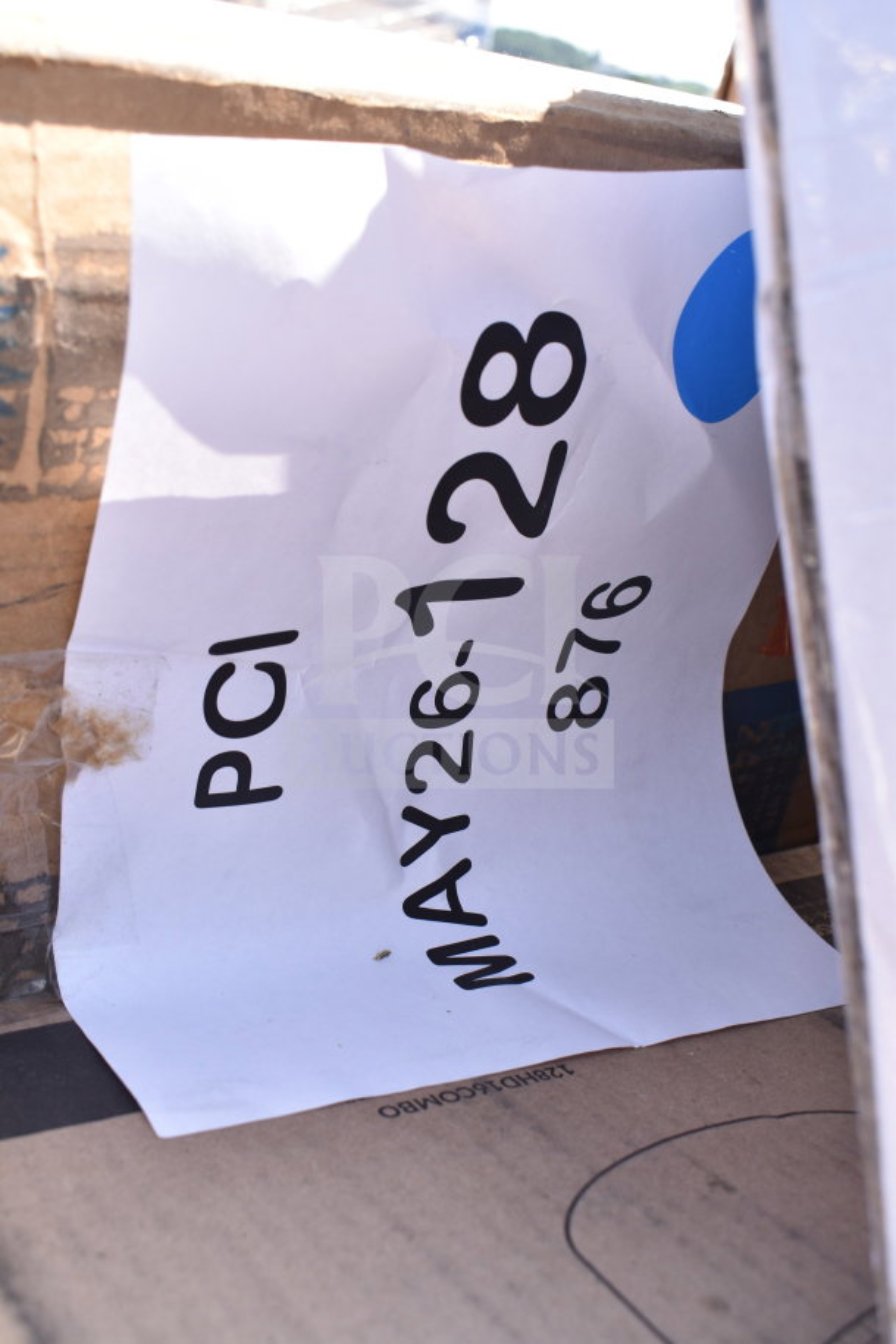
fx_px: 1400
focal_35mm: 38
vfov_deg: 51.3
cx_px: 448
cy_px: 672
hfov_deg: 35.5
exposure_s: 1/160
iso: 200
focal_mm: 25
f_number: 6.3
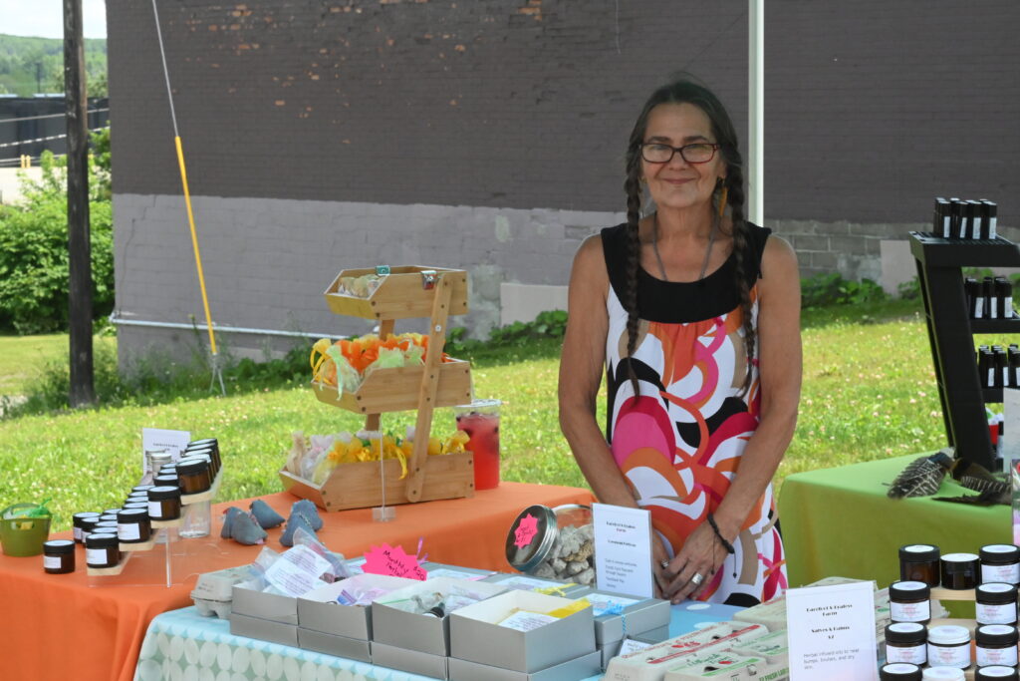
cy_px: 340
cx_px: 510
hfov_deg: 27.0
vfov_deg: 18.2
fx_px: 2125
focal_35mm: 75
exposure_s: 1/800
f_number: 14
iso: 2500
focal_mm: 50
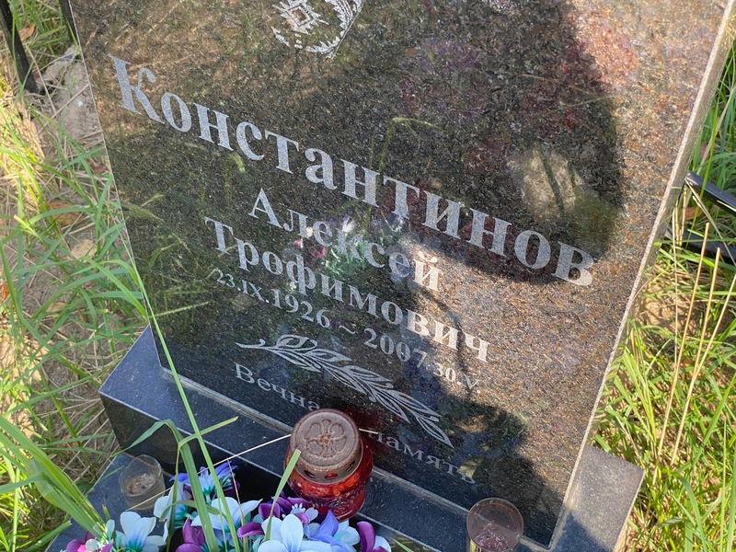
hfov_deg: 36.8
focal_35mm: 52
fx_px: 1106
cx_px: 368
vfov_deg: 28.0
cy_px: 276
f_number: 2
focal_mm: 6
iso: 20
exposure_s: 1/226
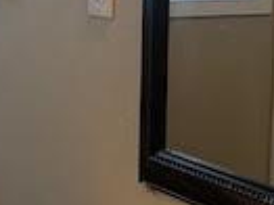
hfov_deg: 15.3
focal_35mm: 127
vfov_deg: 11.6
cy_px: 8
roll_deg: -0.2
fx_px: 1004
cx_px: 2
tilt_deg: -3.4
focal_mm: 5.1
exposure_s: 1/60
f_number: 1.6
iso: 100
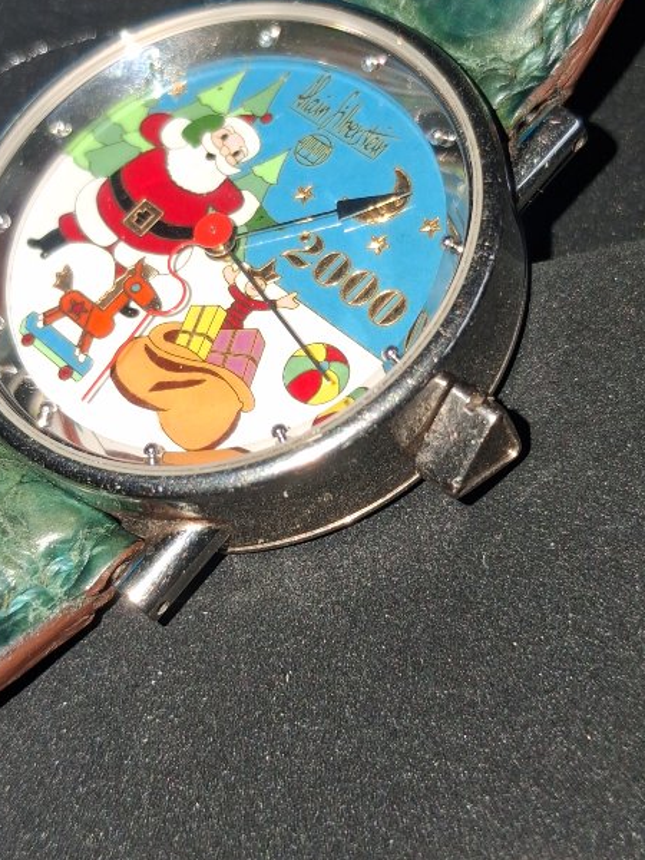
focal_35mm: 54
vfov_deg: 35.5
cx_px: 282
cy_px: 381
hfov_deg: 27.0
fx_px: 1342
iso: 25
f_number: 1.8
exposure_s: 1/100
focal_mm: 4
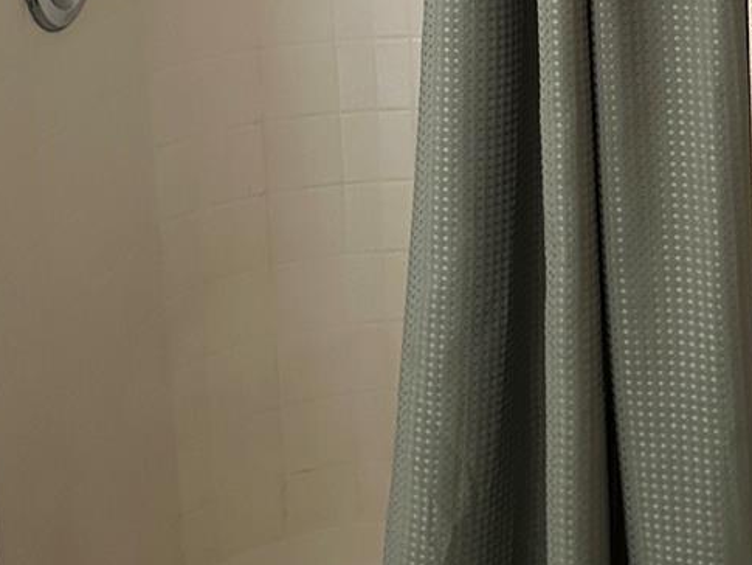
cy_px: -88
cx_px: 526
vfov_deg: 18.5
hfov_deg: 25.5
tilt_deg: -9.8
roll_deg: +1.5
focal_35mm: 76
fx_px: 1651
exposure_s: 1/42
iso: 1000
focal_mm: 6.86
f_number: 1.78
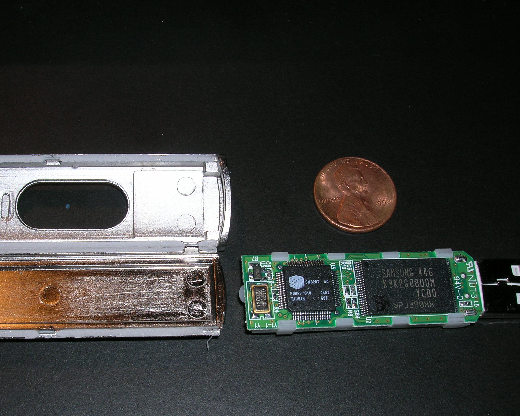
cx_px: 203
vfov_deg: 28.6
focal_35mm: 53
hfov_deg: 35.2
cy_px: 248
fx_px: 816
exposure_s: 1/60.1
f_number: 5.2
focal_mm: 7
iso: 50
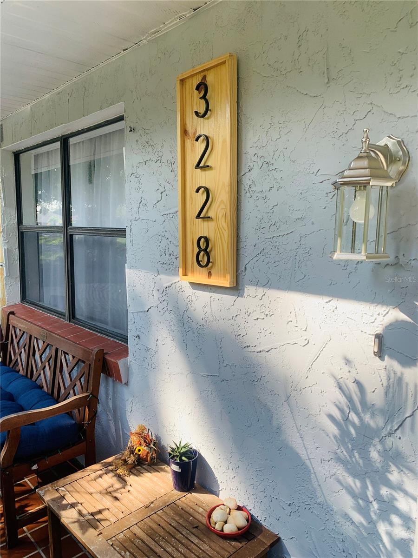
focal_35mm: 26
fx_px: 419
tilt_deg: -7.4
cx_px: 209
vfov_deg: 67.3
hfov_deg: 53.1
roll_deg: -0.3
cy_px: 279
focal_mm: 4.25
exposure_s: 1/441
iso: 25
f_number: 1.8
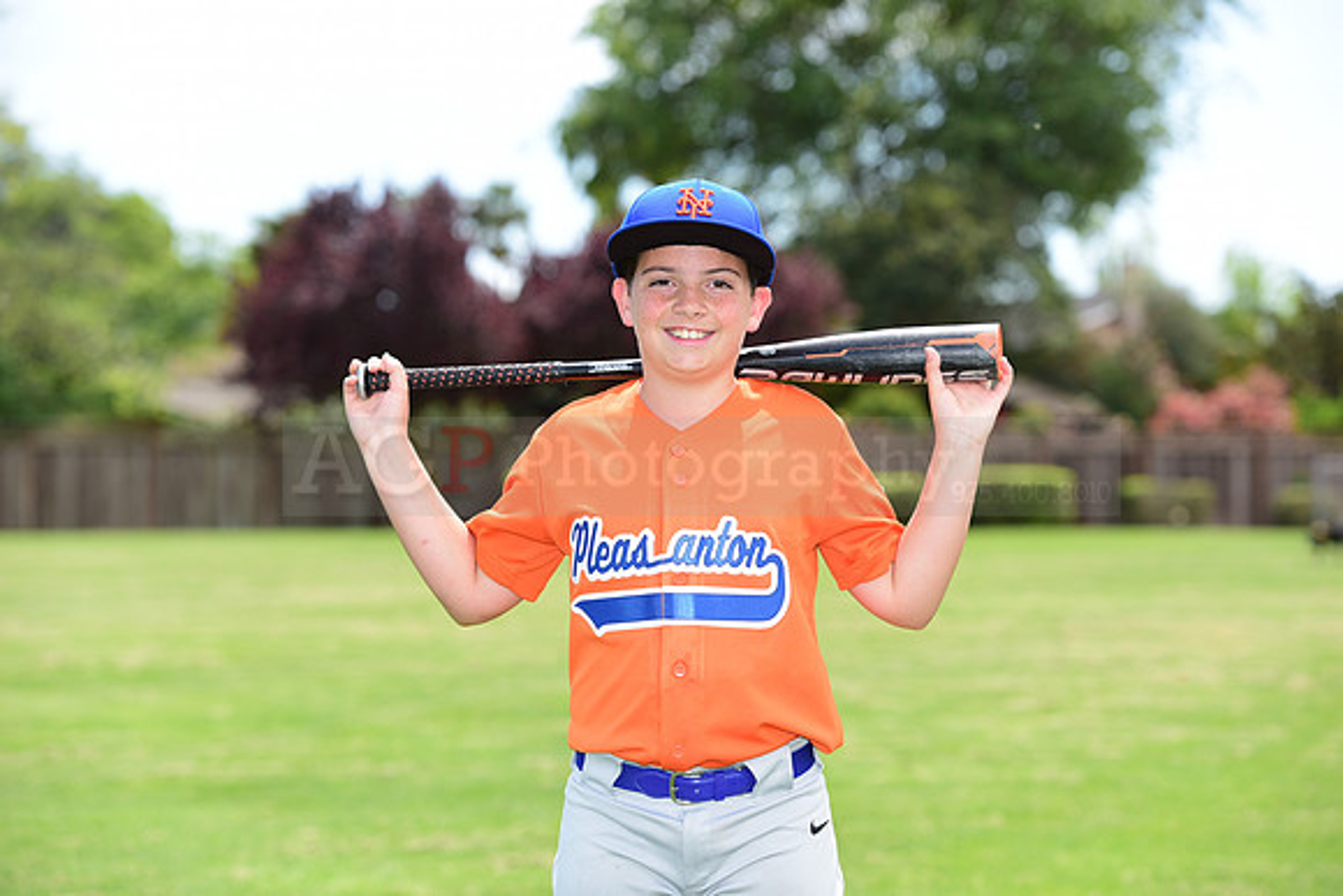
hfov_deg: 16.4
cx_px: 672
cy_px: 448
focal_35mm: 125
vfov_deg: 11.0
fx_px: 4664
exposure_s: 1/320
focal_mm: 125
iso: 125
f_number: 4.5
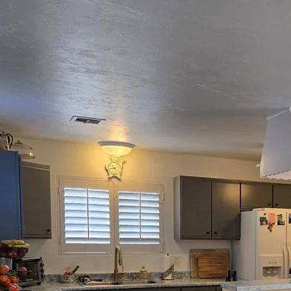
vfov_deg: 30.3
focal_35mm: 53
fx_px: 504
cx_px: 309
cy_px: 278
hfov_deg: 29.5
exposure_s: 1/120
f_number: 1.8
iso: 125
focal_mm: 5.4
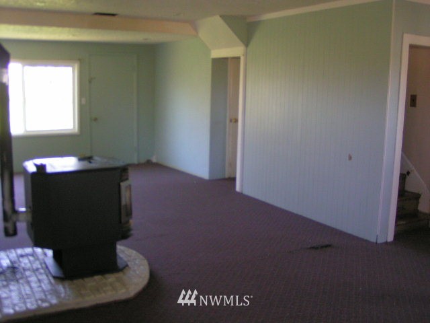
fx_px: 472
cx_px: 215
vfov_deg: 37.7
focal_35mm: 38
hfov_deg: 49.0
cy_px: 162
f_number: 2.8
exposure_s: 1/30
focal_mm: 5.8
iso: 200
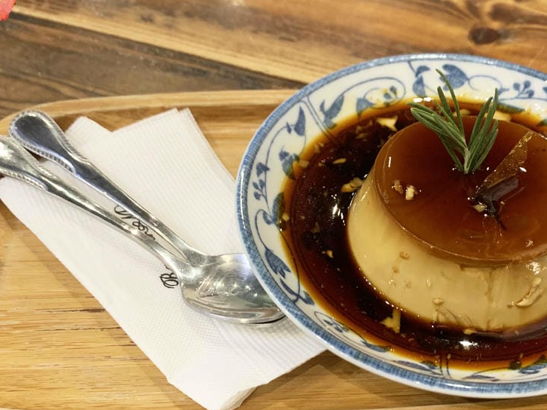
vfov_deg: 33.5
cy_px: 230
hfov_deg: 43.6
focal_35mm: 43
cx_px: 329
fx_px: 679
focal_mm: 4.25
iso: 250
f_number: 1.8
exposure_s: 1/40
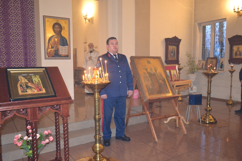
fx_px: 202
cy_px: 80
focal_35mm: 30
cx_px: 121
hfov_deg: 61.9
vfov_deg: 43.6
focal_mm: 20
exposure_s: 1/60
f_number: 3.8
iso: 3200
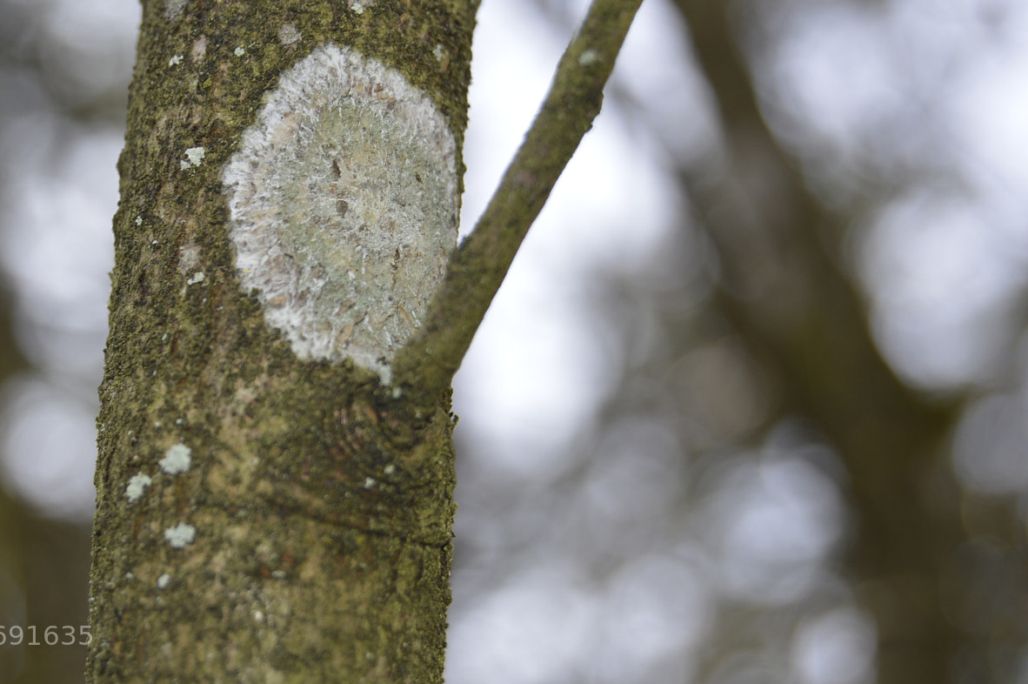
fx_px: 3186
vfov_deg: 12.2
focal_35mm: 112
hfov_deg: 18.3
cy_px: 241
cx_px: 334
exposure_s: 1/125
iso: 100
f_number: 5.6
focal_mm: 55
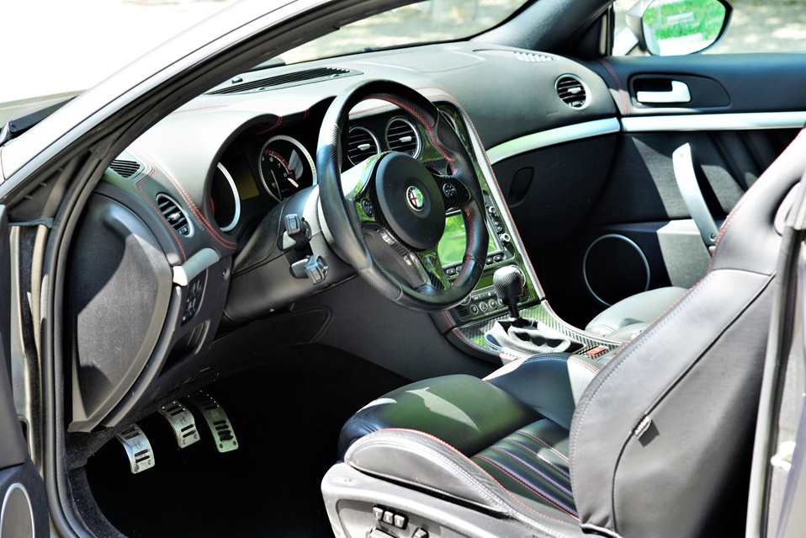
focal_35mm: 86
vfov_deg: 15.9
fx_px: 1926
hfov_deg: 23.6
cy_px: 269
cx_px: 403
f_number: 5.6
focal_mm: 86
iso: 200
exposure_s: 1/100
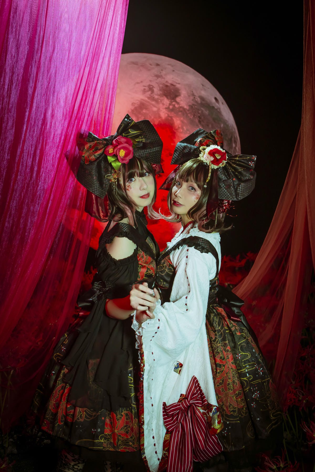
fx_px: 459
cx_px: 158
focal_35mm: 35
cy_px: 236
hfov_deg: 37.9
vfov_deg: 54.4
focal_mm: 35
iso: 400
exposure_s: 1/200
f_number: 4
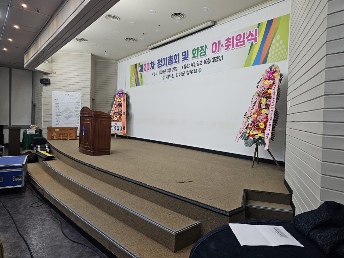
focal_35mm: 23
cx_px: 172
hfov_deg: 73.9
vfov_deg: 58.9
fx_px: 229
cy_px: 129
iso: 320
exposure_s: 1/120
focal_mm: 6.3
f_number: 1.7
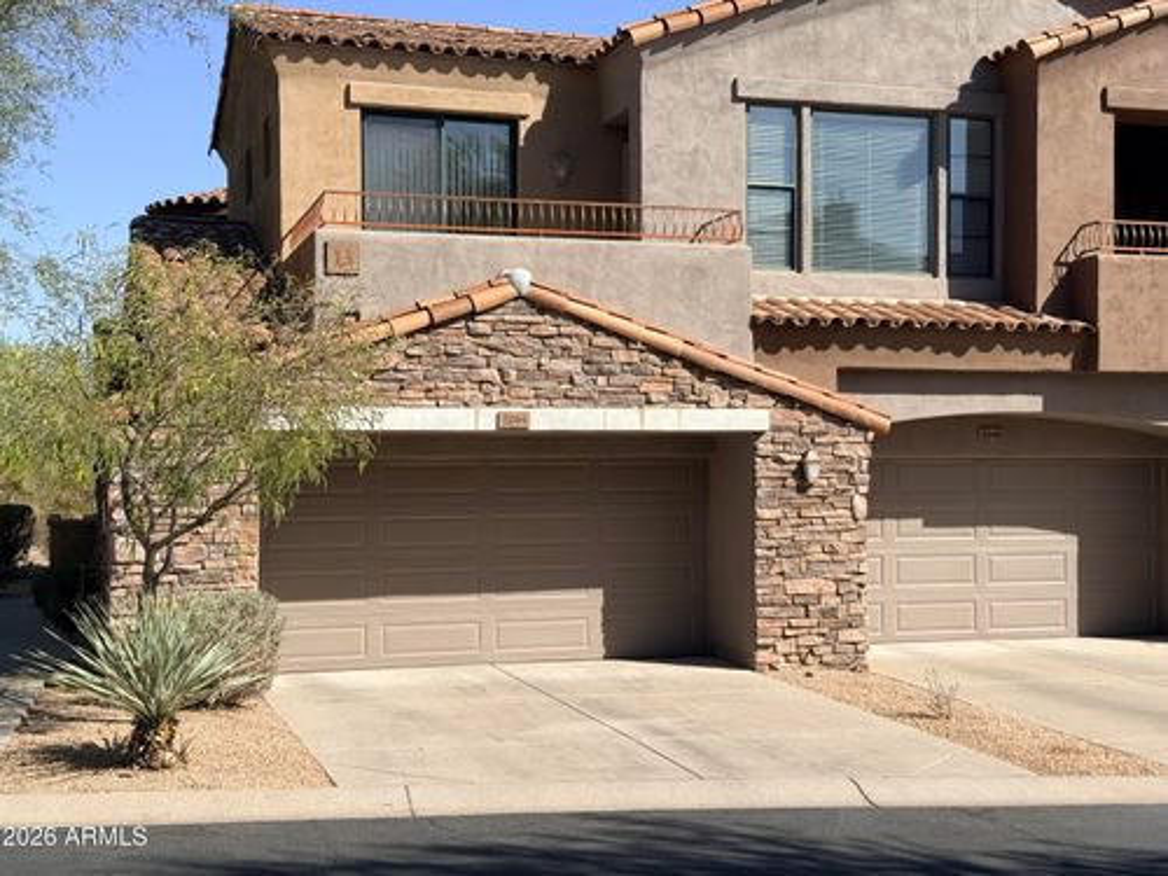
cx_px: 584
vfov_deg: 30.3
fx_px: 1620
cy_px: 438
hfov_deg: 39.7
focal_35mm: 48
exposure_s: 1/4587
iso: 64
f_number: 1.78
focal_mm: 6.76
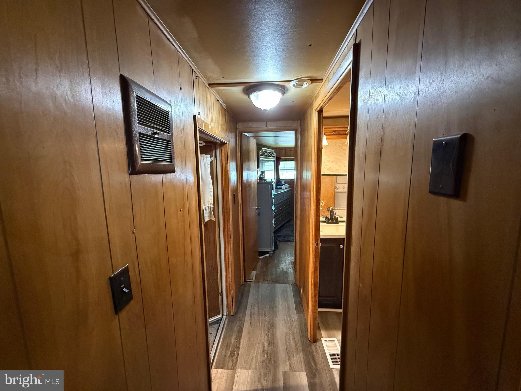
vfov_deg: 85.7
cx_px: 260
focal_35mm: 14
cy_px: 196
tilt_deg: -7.5
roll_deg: +0.5
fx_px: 211
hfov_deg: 102.1
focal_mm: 2.22
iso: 1000
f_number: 2.2
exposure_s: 1/60
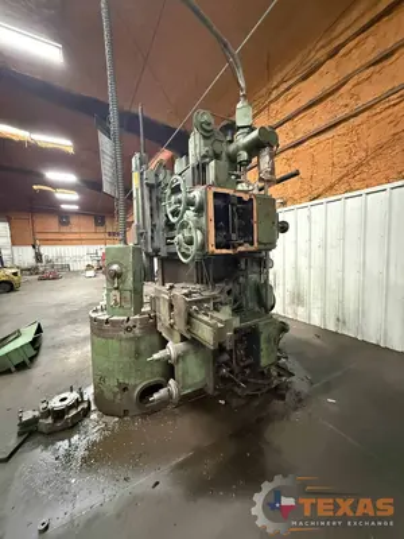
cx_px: 202
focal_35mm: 14
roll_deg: +2.1
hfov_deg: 85.7
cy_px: 270
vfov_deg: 102.1
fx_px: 218
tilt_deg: -4.2
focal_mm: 2.22
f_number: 2.2
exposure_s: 1/40
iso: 1250
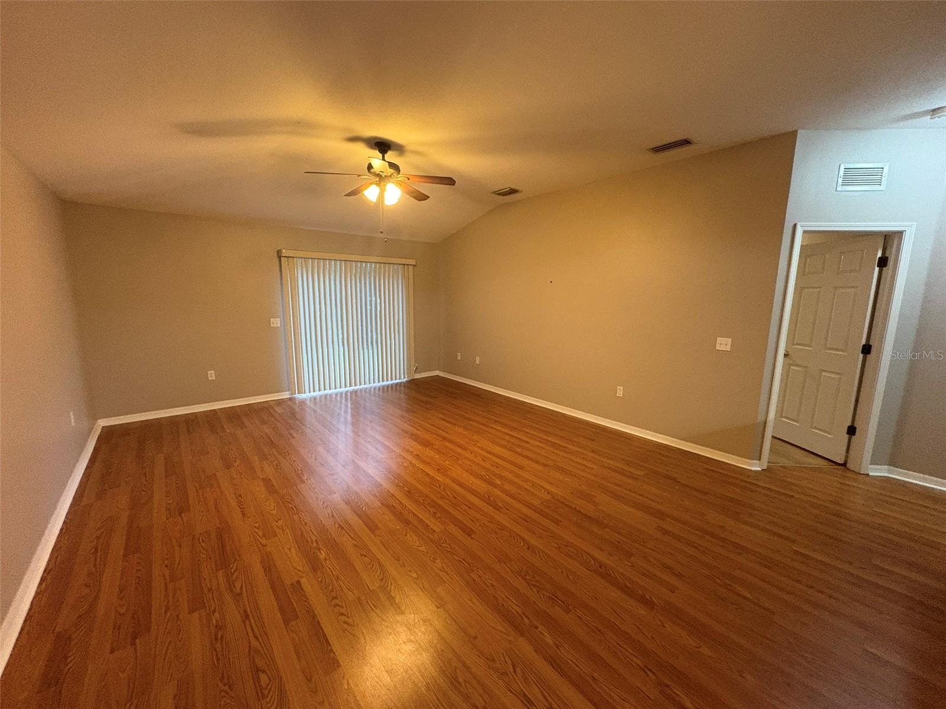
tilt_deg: -7.7
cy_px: 354
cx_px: 473
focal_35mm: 14
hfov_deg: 102.1
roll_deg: +0.3
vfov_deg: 85.7
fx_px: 383
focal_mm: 2.22
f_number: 2.2
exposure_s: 1/60
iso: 500
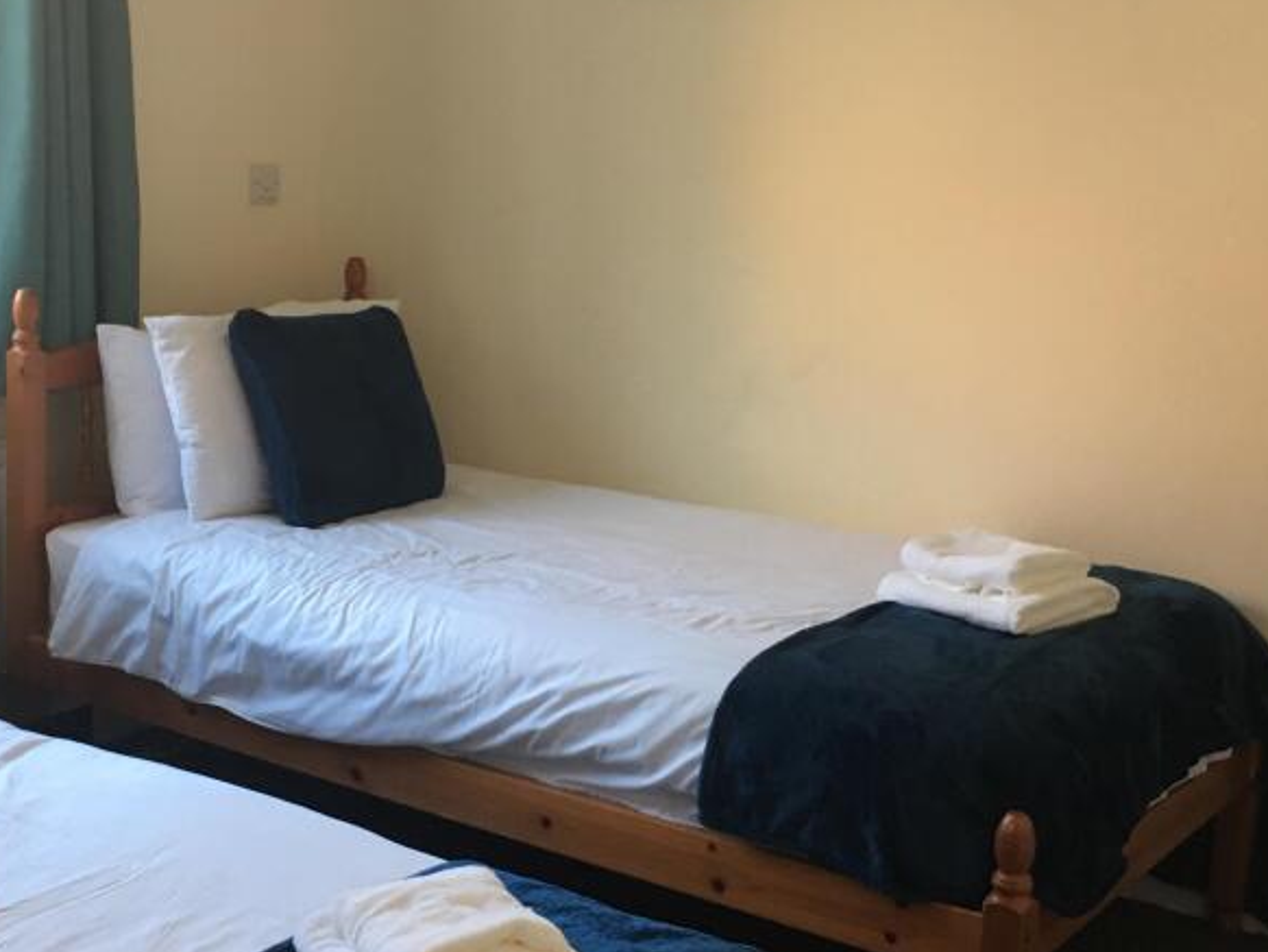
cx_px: 425
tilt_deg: -13.3
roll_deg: -0.7
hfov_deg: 37.1
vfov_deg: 28.6
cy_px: 499
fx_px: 1869
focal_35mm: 51
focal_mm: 4.15
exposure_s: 1/33
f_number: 2.2
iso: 125
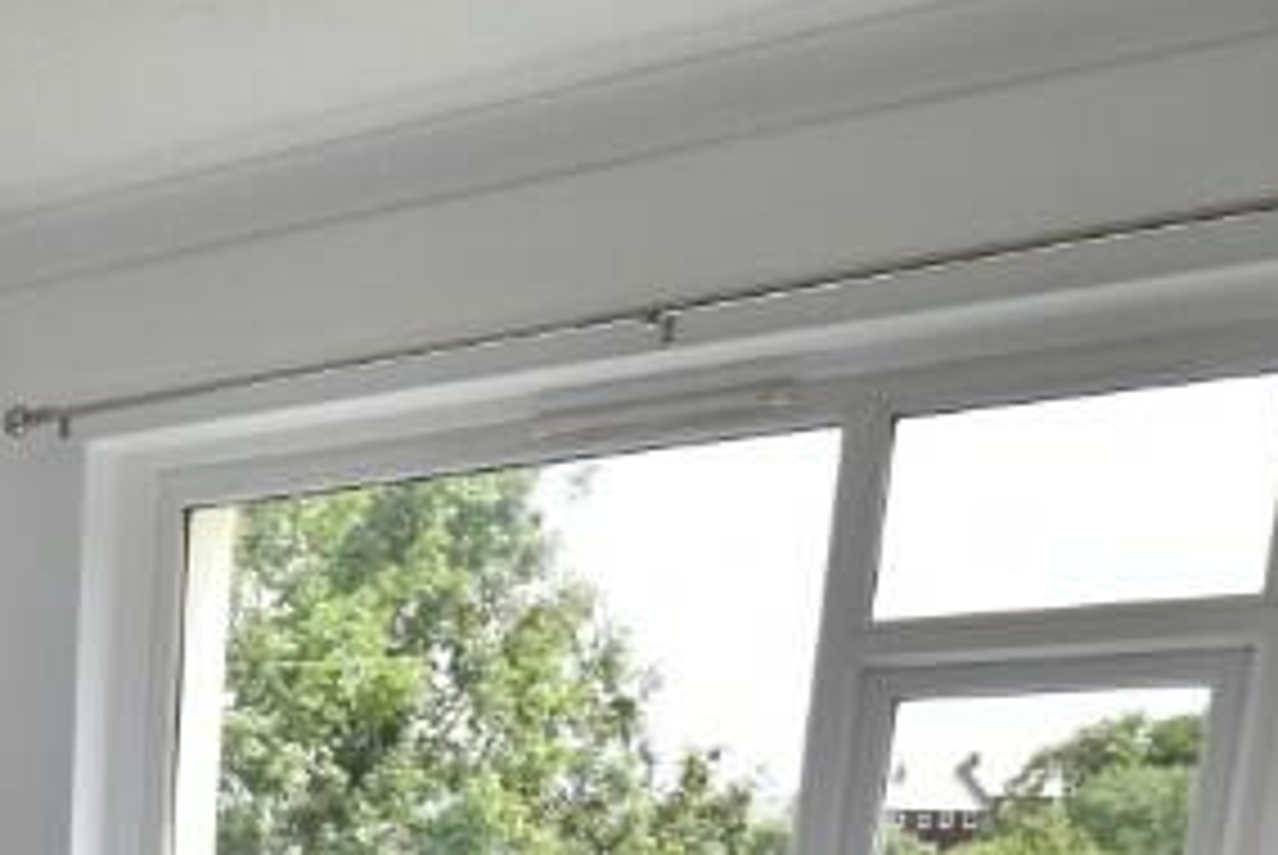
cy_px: 1424
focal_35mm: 54
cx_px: -180
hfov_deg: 31.9
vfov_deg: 20.1
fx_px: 1919
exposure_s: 1/250
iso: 200
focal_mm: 10
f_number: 5.6
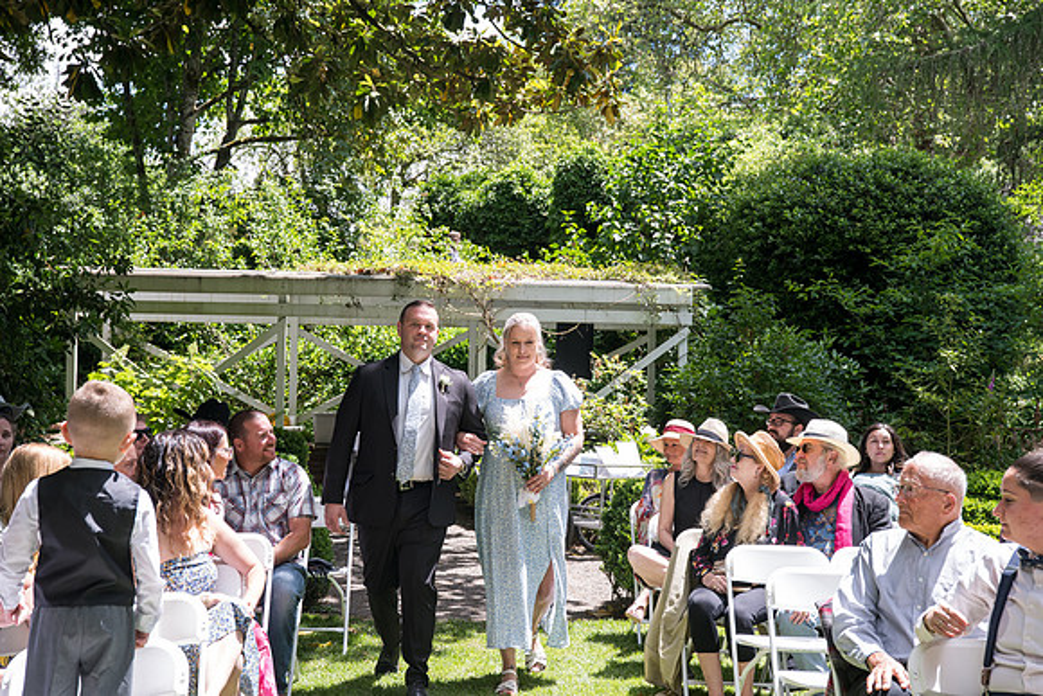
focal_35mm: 55
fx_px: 1594
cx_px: 522
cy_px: 348
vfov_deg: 24.6
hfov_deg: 36.2
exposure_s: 1/320
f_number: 6.3
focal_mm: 55
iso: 400
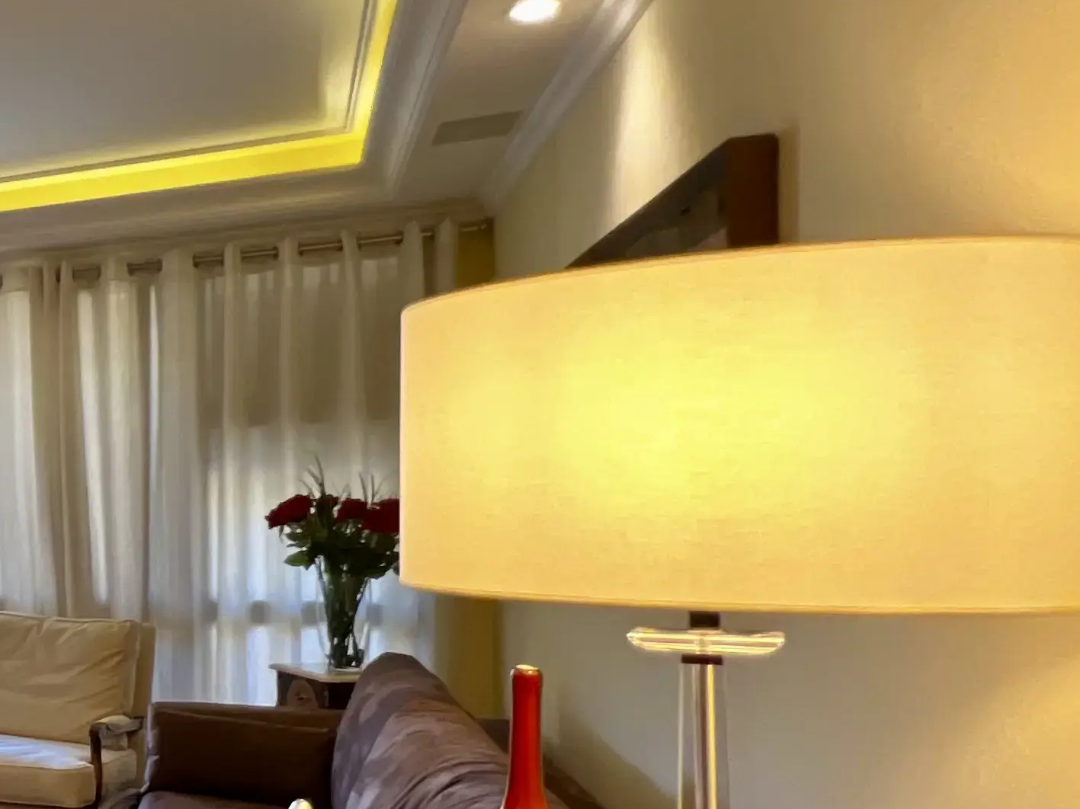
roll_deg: +0.6
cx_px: -439
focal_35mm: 37
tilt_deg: +0.9
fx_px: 1154
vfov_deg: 38.3
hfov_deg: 31.9
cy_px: 519
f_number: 1.8
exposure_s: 1/60
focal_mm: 1.57
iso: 320
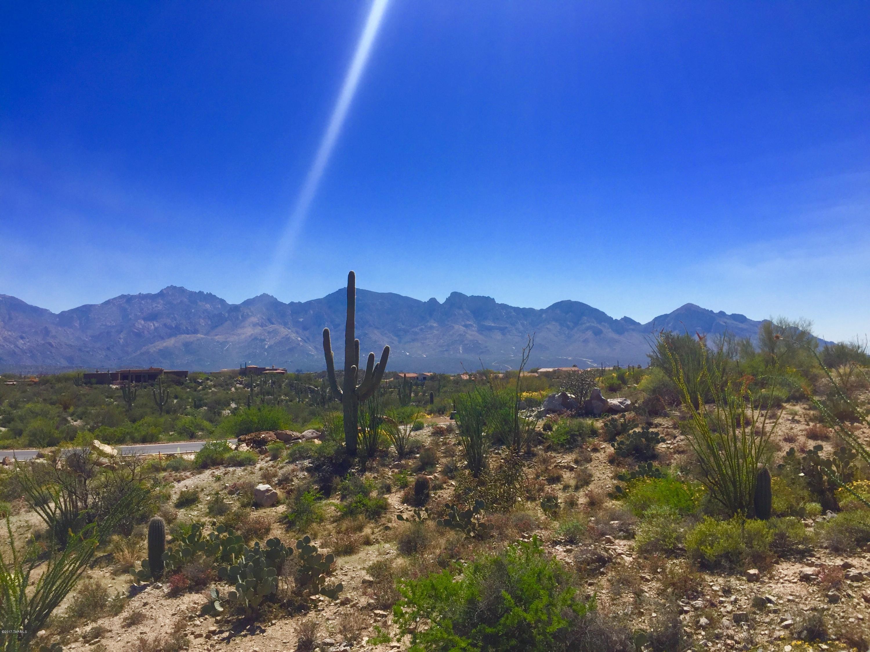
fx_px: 729
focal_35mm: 29
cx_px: 435
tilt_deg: +1.0
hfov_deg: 61.7
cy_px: 326
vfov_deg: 48.2
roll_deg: +2.1
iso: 32
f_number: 2.2
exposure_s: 1/3049
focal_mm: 4.15
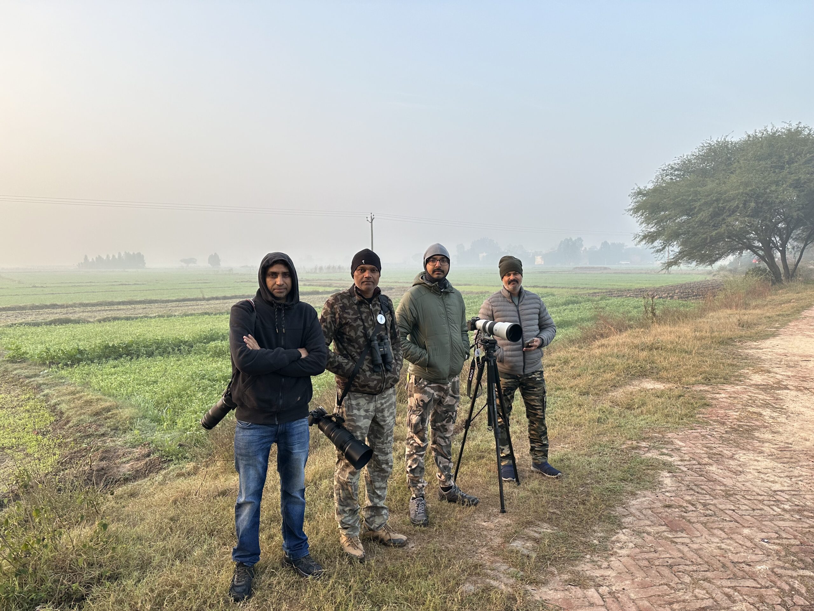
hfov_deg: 71.6
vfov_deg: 56.8
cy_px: 306
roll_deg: +0.4
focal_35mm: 24
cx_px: 407
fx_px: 564
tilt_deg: -5.0
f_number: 1.78
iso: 80
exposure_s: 1/529
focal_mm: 6.86
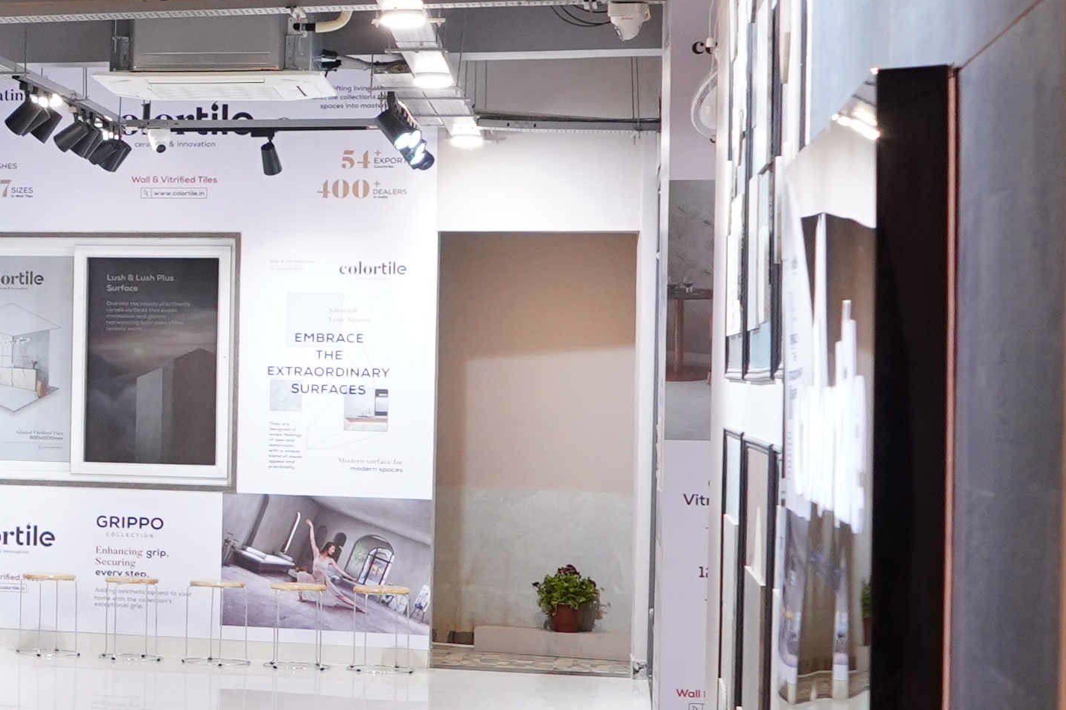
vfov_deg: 13.5
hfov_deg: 17.7
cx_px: -625
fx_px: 2990
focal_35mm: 101
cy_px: 354
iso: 1250
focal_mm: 24
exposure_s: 1/100
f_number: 5.6
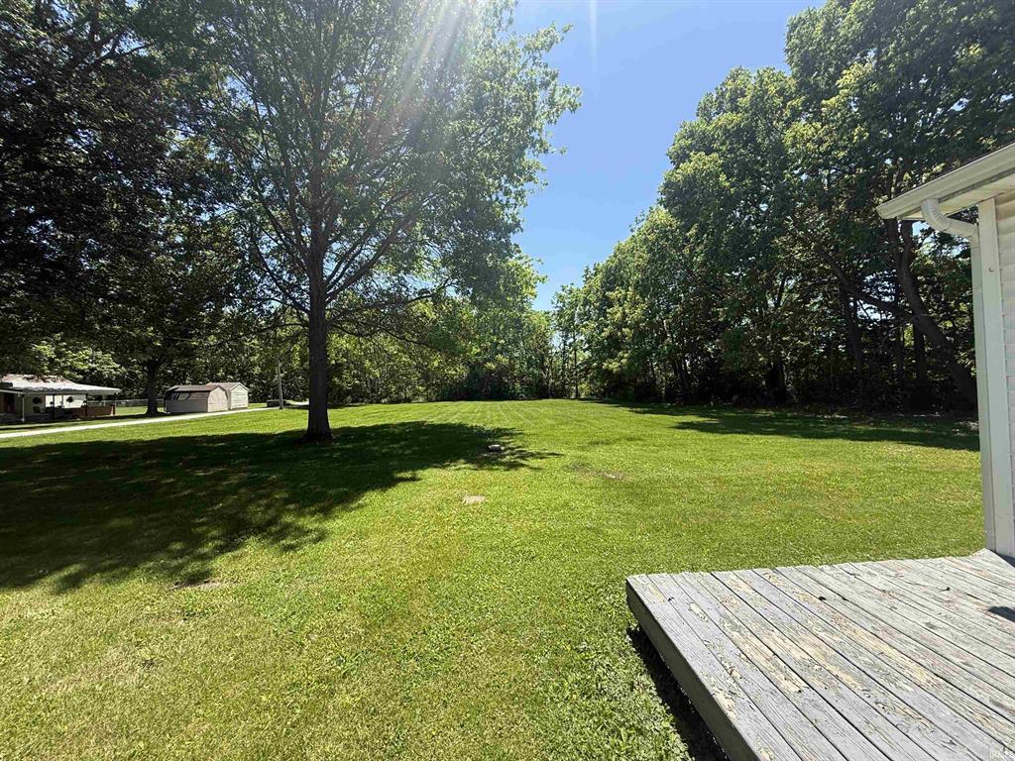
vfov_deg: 85.7
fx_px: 411
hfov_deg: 102.1
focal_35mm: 14
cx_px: 508
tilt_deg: -1.1
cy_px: 380
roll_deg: +1.3
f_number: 2.2
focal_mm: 2.22
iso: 50
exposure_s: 1/853
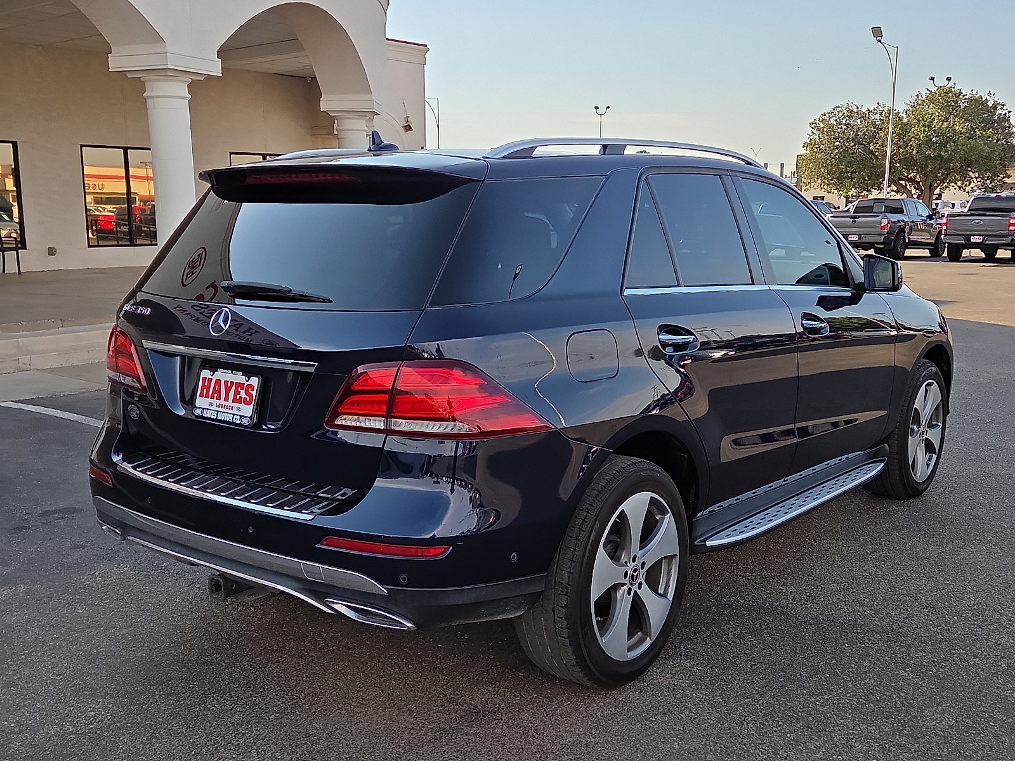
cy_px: 380
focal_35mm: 35
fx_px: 1026
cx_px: 508
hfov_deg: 52.6
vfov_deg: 40.7
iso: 25
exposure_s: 1/1250
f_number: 1.8
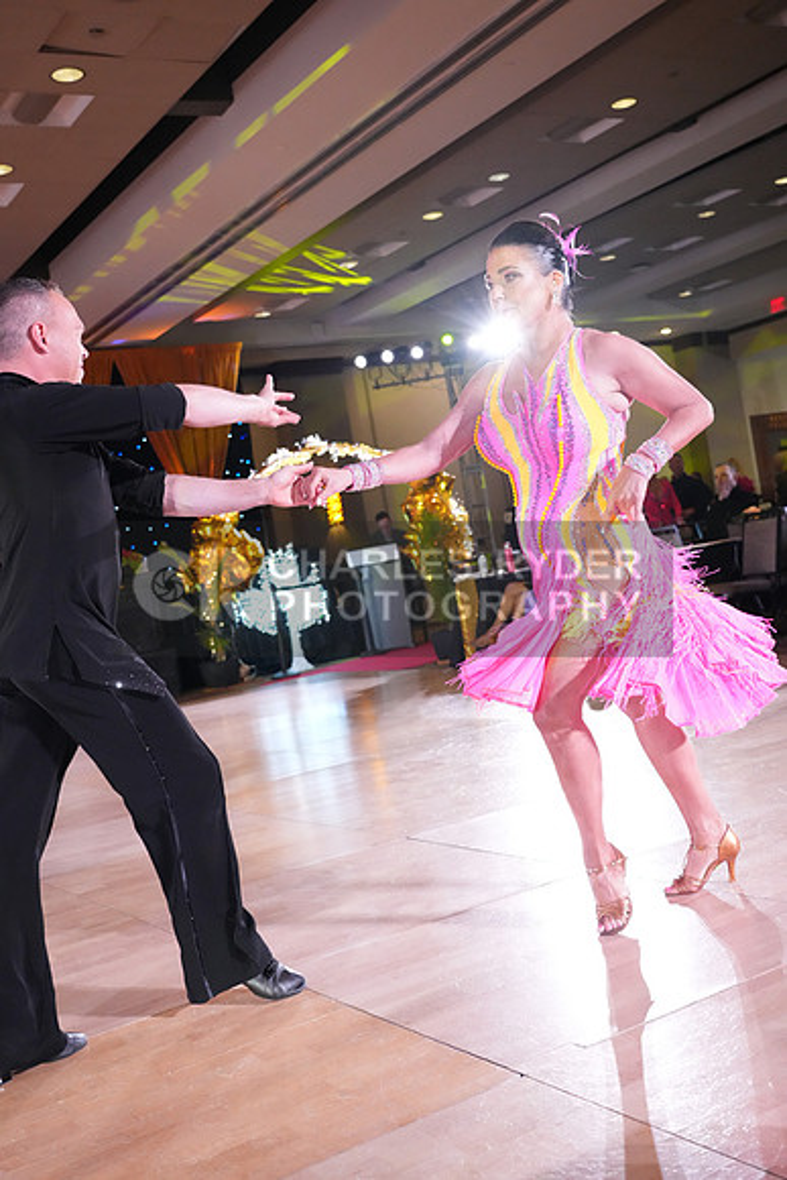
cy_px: 590
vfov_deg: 50.7
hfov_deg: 35.1
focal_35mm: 38
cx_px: 394
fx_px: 1245
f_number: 4.5
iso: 8000
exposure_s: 1/400
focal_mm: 38
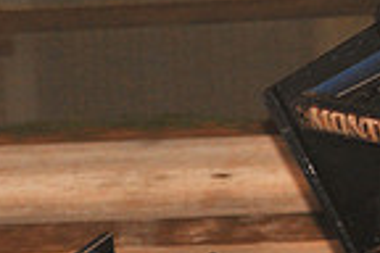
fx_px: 7219
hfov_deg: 3.0
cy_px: 173
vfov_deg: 2.0
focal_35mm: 684
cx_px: 533
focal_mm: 170
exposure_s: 1/320
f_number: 6.3
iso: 1000
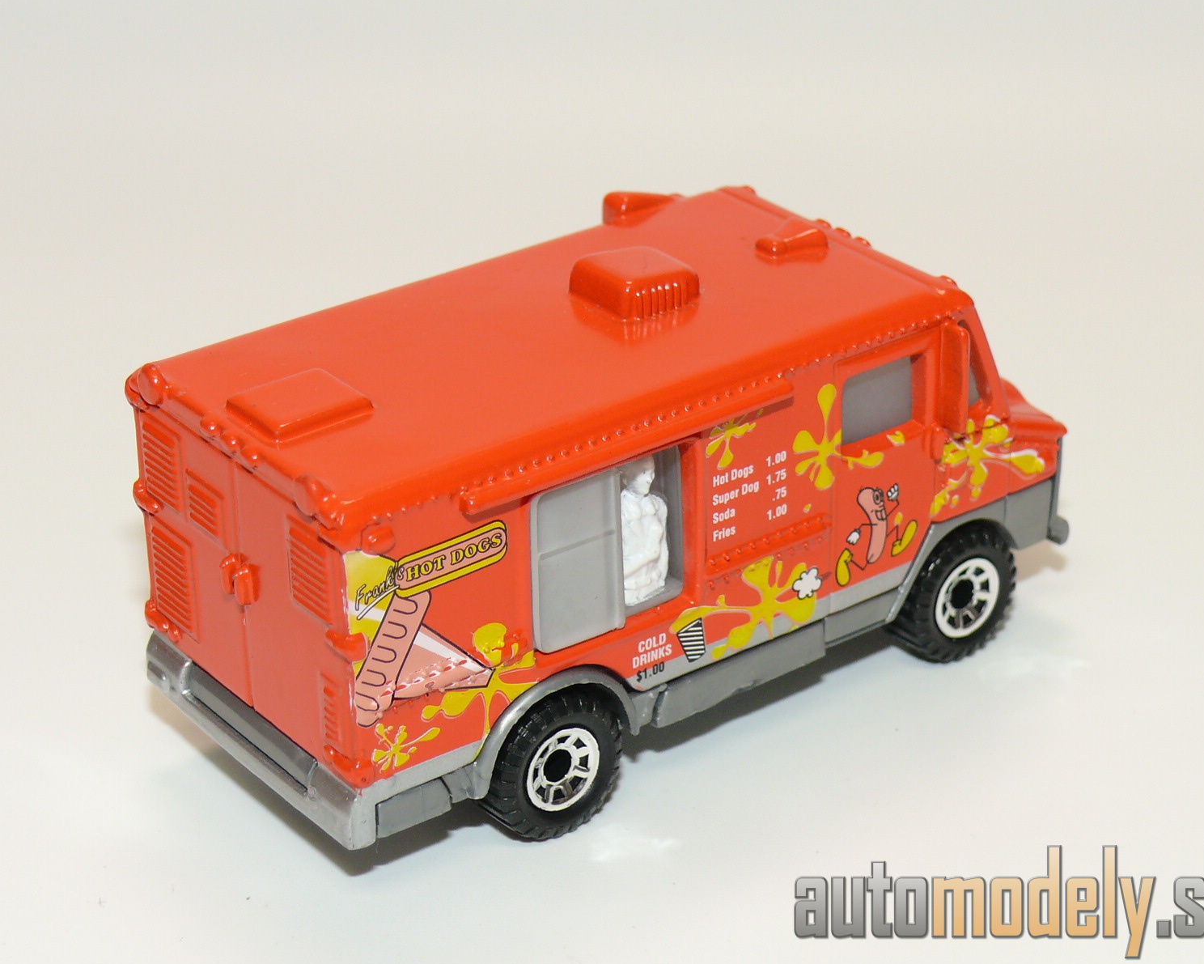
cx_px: 608
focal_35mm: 85
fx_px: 3029
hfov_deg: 22.5
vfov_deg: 18.1
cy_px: 483
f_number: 4
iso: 100
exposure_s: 1/30
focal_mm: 11.9
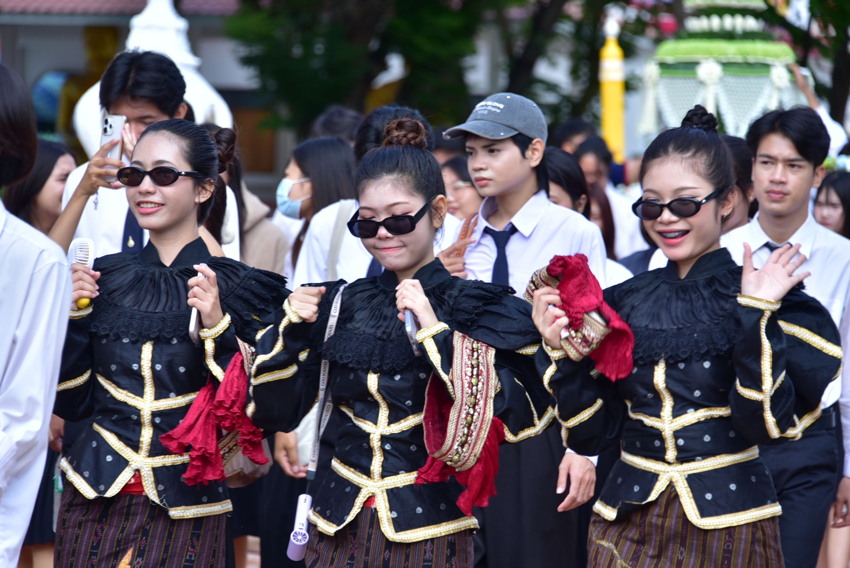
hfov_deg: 10.8
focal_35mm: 190
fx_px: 4488
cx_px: 425
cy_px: 284
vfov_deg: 7.2
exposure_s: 1/200
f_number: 6.3
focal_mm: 190
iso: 125
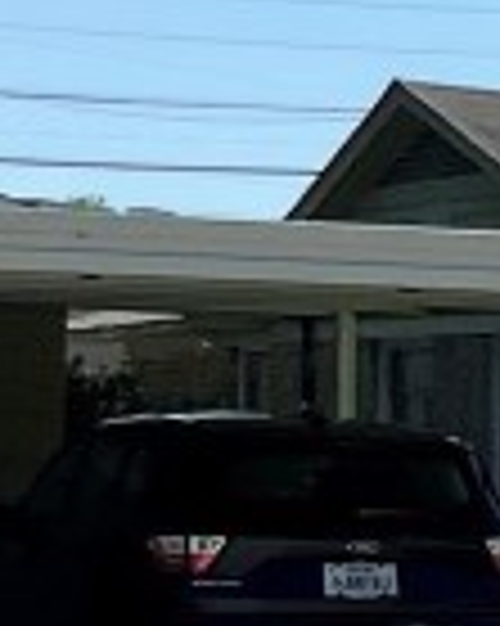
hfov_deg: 6.4
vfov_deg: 9.3
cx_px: 1766
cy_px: 563
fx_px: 3852
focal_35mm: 208
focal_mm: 3
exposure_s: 1/2667
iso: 25
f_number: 1.8
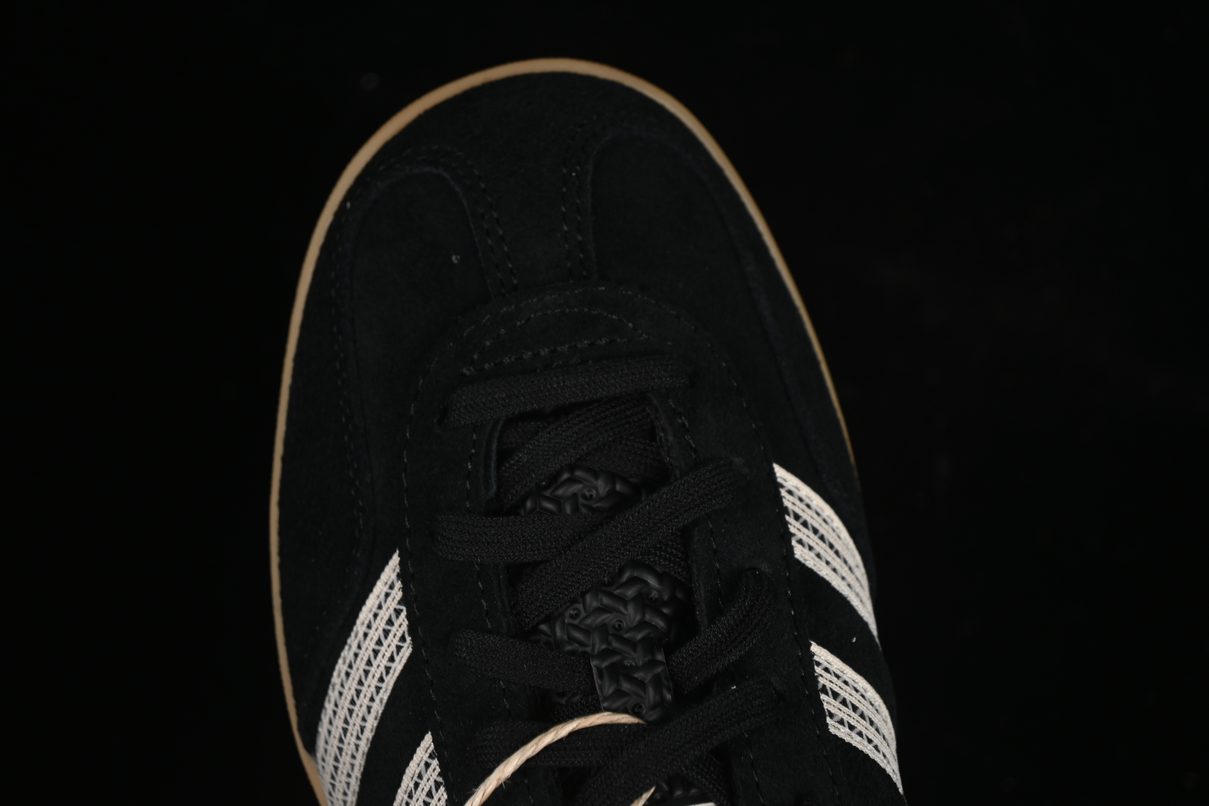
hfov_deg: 27.0
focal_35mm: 75
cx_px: 604
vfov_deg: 18.2
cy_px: 403
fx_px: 2519
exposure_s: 1/50
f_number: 6.3
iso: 160
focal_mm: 50
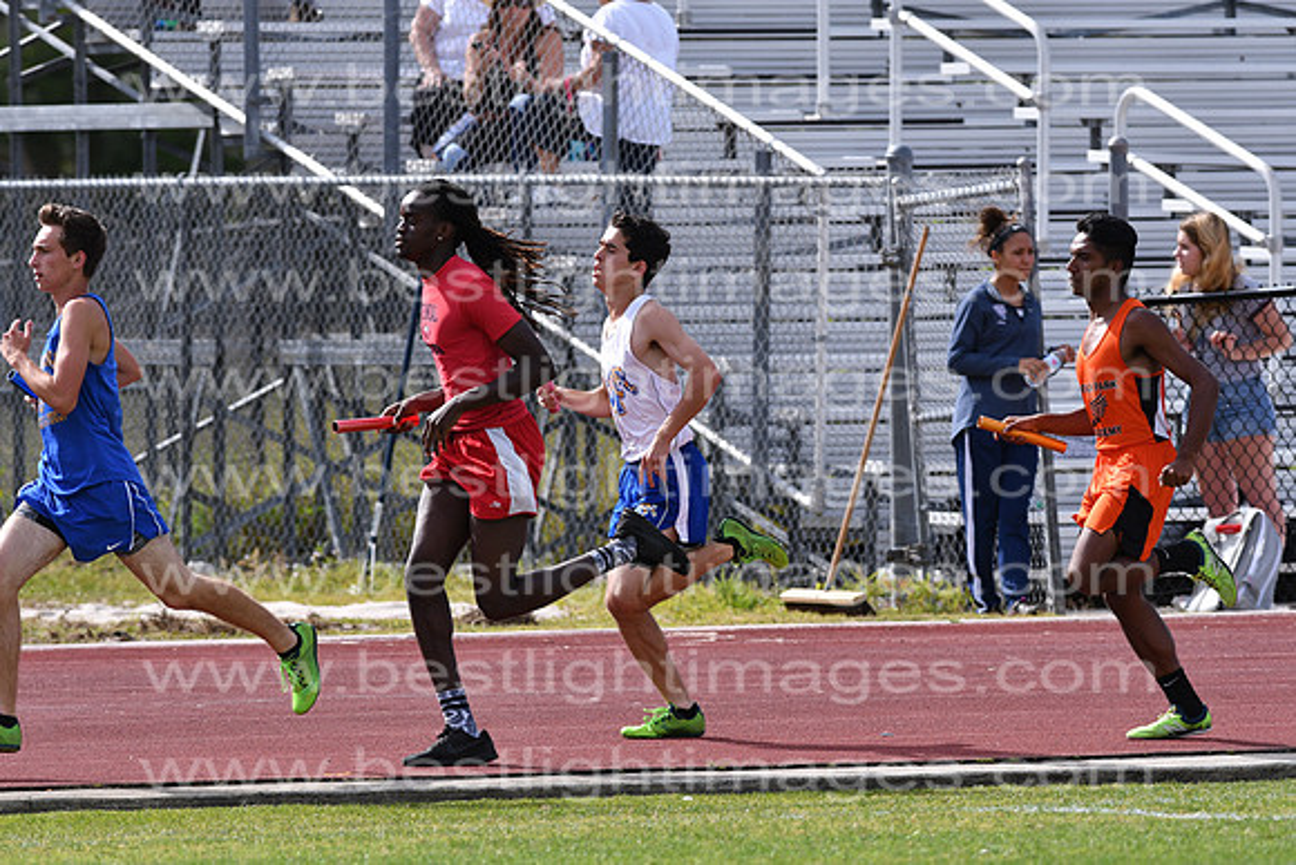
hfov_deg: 4.6
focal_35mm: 450
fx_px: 16203
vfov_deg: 3.1
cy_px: 432
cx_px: 648
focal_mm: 300
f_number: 5.6
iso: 400
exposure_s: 1/2000
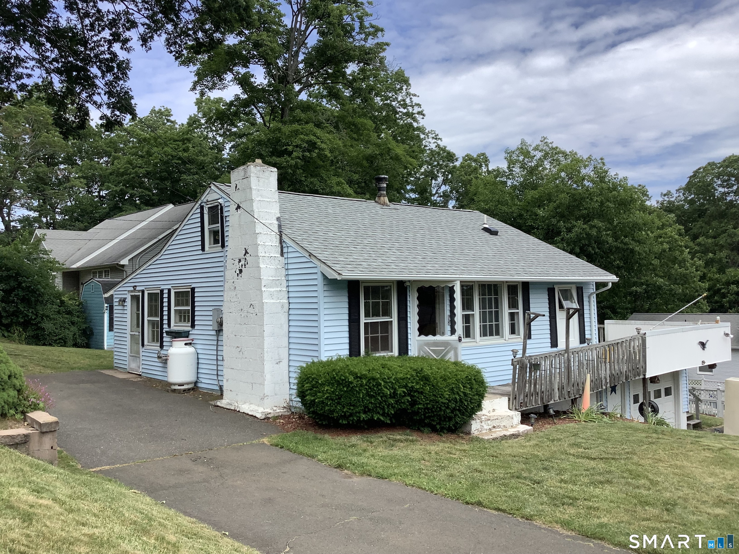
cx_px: 370
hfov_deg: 58.4
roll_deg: +2.6
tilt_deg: +2.3
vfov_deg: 45.4
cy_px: 277
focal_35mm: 31
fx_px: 662
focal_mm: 3.3
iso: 25
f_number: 2.4
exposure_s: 1/1087
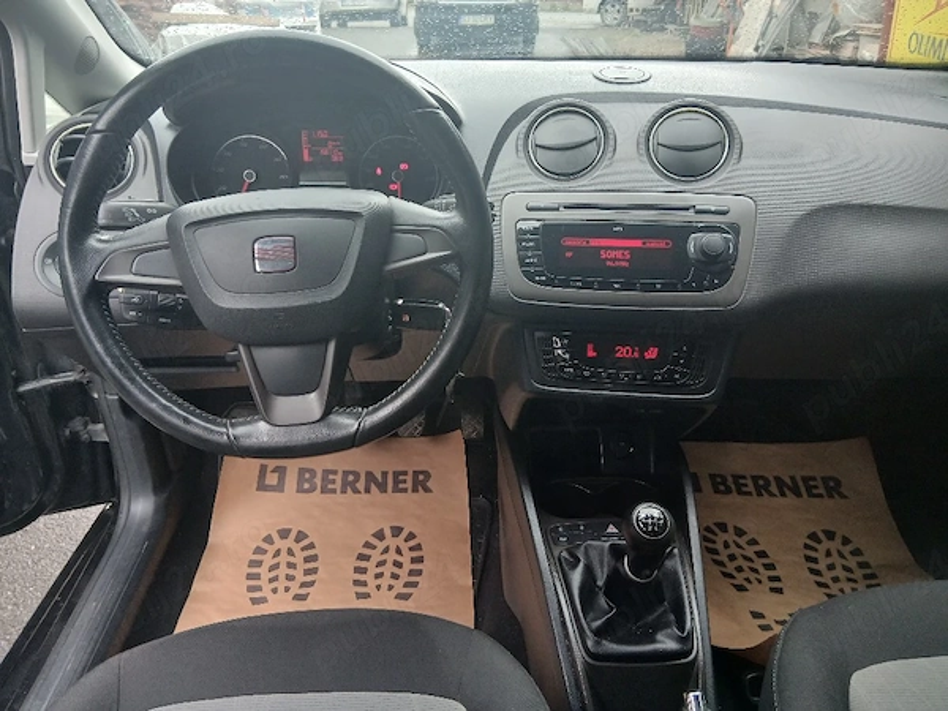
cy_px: 356
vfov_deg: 53.1
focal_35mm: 26
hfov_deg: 67.3
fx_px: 712
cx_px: 474
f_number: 1.8
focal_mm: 3.98
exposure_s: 1/50.3
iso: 125
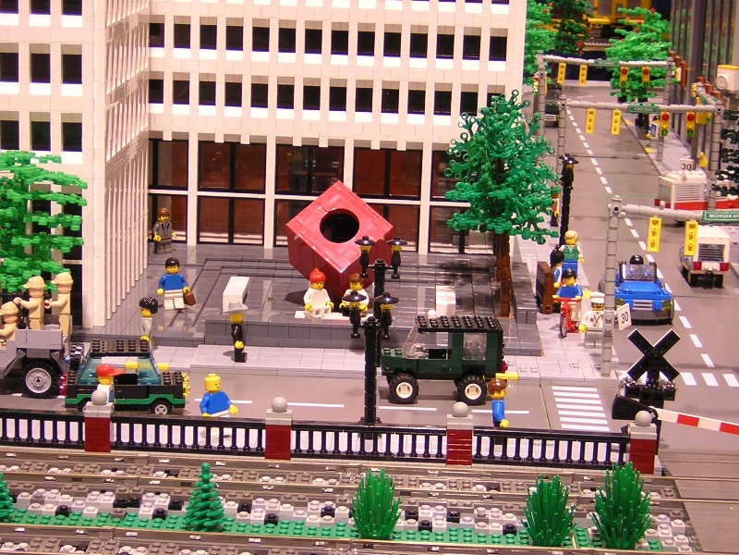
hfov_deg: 22.0
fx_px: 1900
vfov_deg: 16.6
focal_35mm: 89
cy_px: 278
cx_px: 370
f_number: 4.2
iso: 100
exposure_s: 1/5.2
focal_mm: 11.6
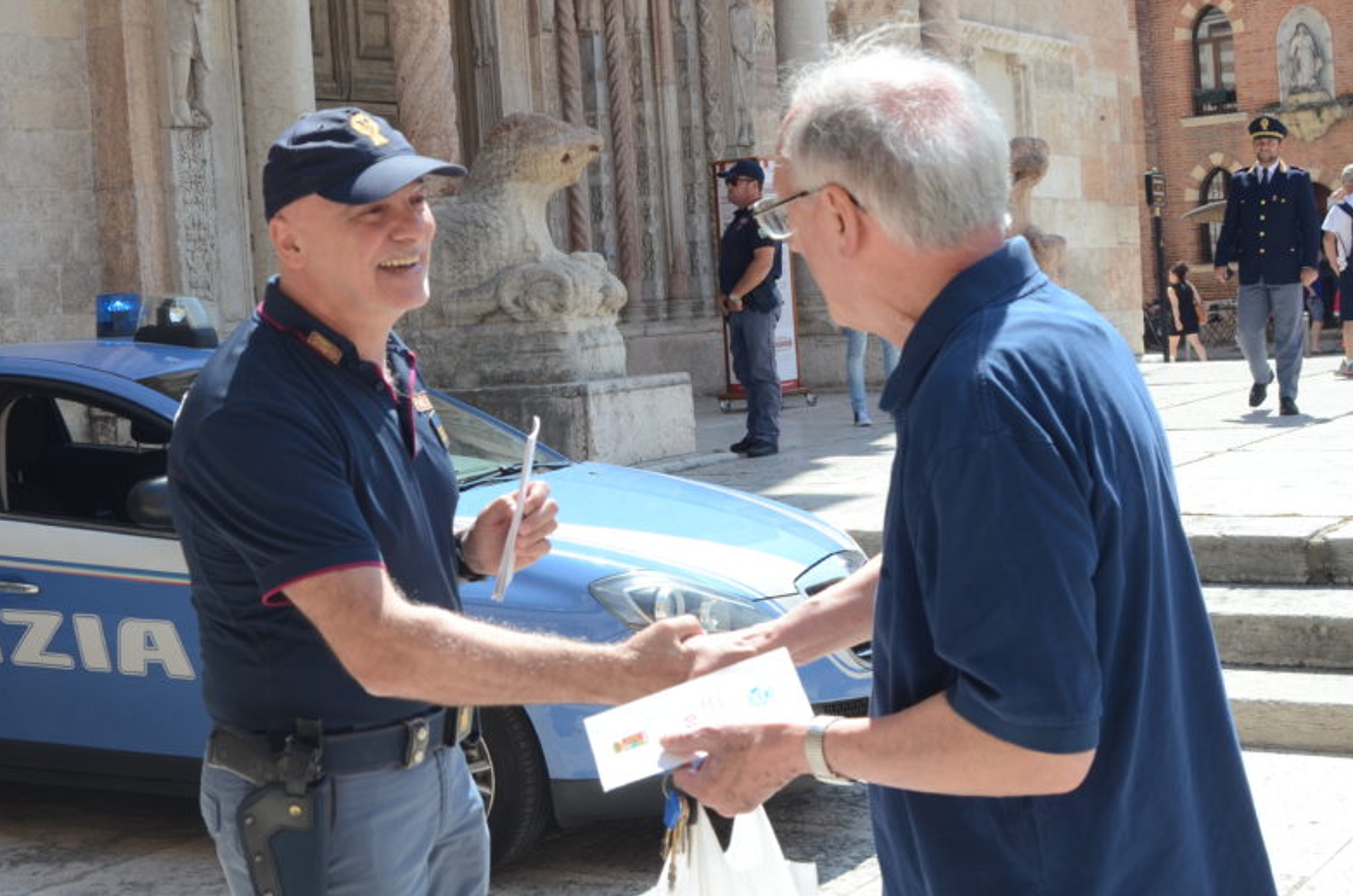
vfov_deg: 24.5
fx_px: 2063
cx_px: 478
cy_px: 389
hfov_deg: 36.0
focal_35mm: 55
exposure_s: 1/160
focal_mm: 28
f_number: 9
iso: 200
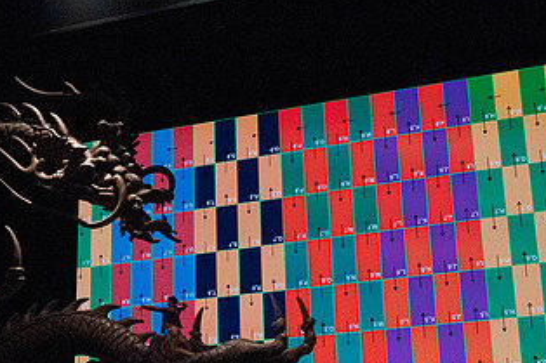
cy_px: 272
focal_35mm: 61
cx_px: 259
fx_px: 925
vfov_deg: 22.0
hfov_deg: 32.9
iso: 25600
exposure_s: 1/400
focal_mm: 33
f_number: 9
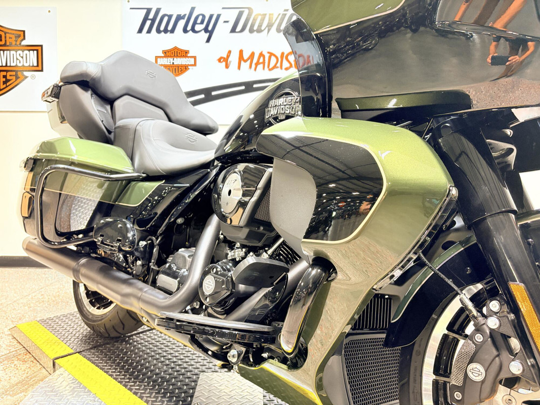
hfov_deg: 67.3
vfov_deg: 53.1
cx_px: 270
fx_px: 406
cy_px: 202
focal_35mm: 26
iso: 160
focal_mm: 5.96
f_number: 1.6
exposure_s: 1/60
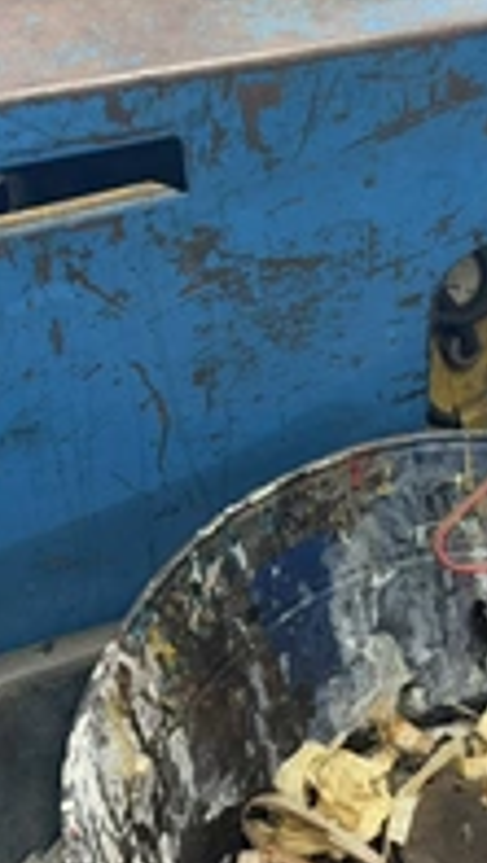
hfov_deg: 21.9
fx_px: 1215
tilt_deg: -40.5
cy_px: 241
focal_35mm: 53
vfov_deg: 38.4
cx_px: 474
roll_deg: -3.5
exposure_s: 1/60
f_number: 1.78
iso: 320
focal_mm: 6.76
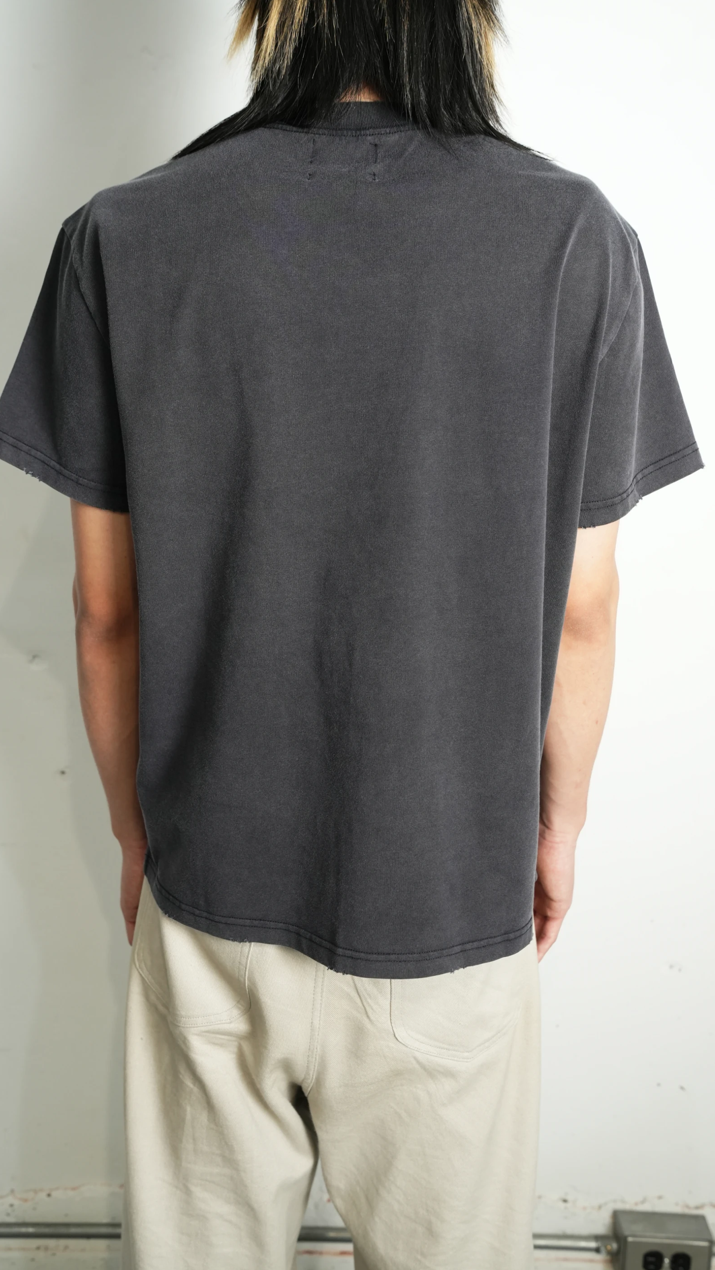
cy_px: 633
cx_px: 379
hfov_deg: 32.0
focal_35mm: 37
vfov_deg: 54.0
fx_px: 1247
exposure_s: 1/100
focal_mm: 35
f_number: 4.5
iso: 1250
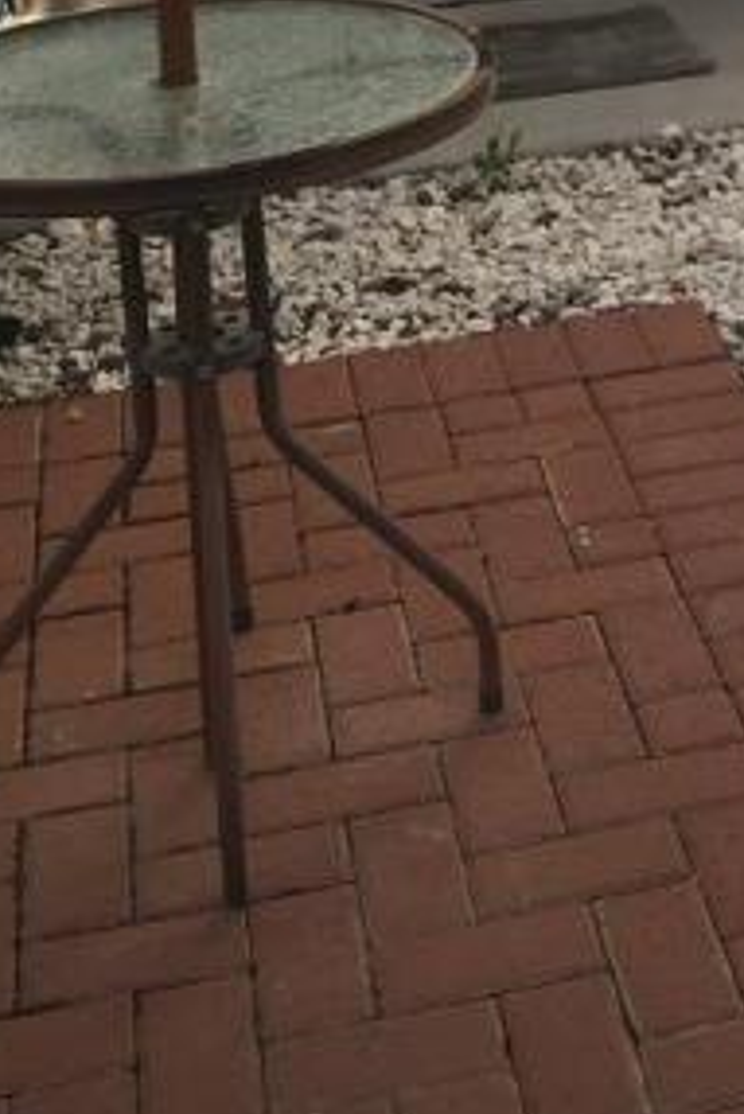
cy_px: -132
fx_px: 2508
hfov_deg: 16.4
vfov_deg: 23.4
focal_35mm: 81
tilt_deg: -11.3
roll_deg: +1.1
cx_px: 791
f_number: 2.2
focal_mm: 4.15
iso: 32
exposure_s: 1/565
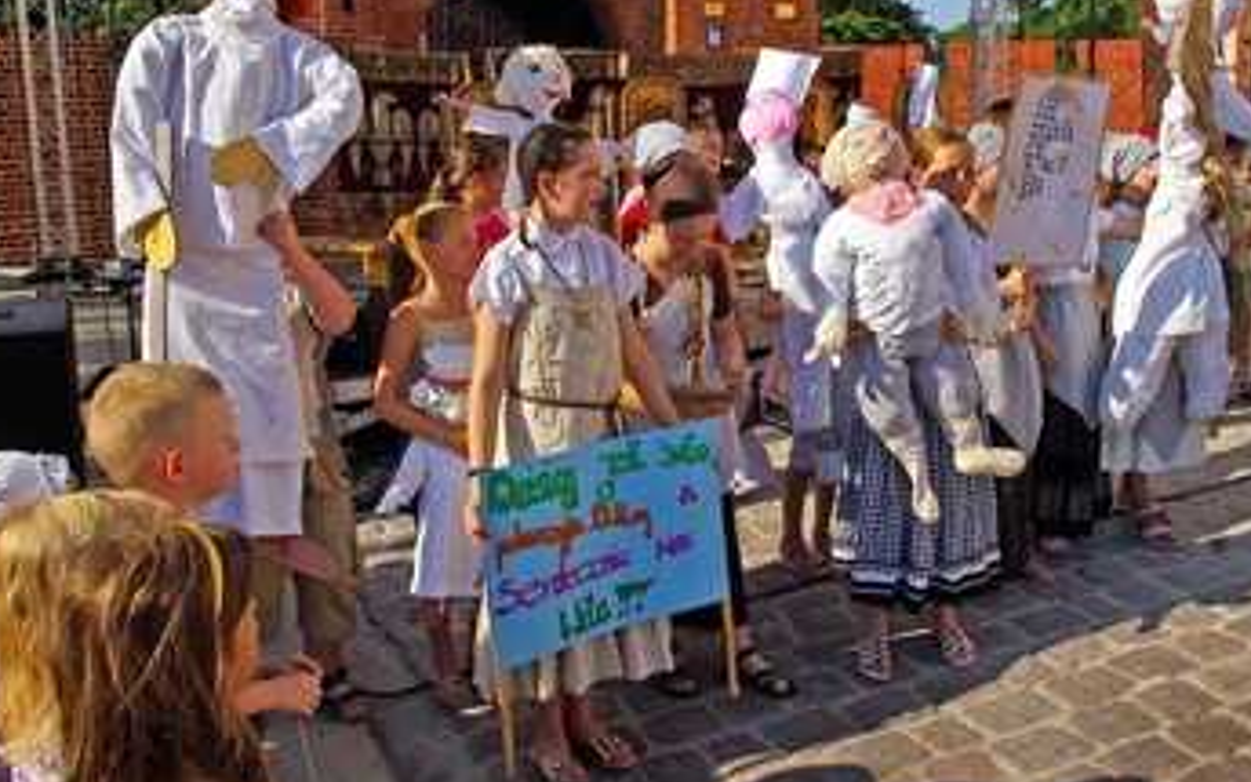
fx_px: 1159
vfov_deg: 37.1
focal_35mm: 34
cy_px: 295
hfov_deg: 56.4
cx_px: 722
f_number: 11
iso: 200
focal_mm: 18
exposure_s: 1/180
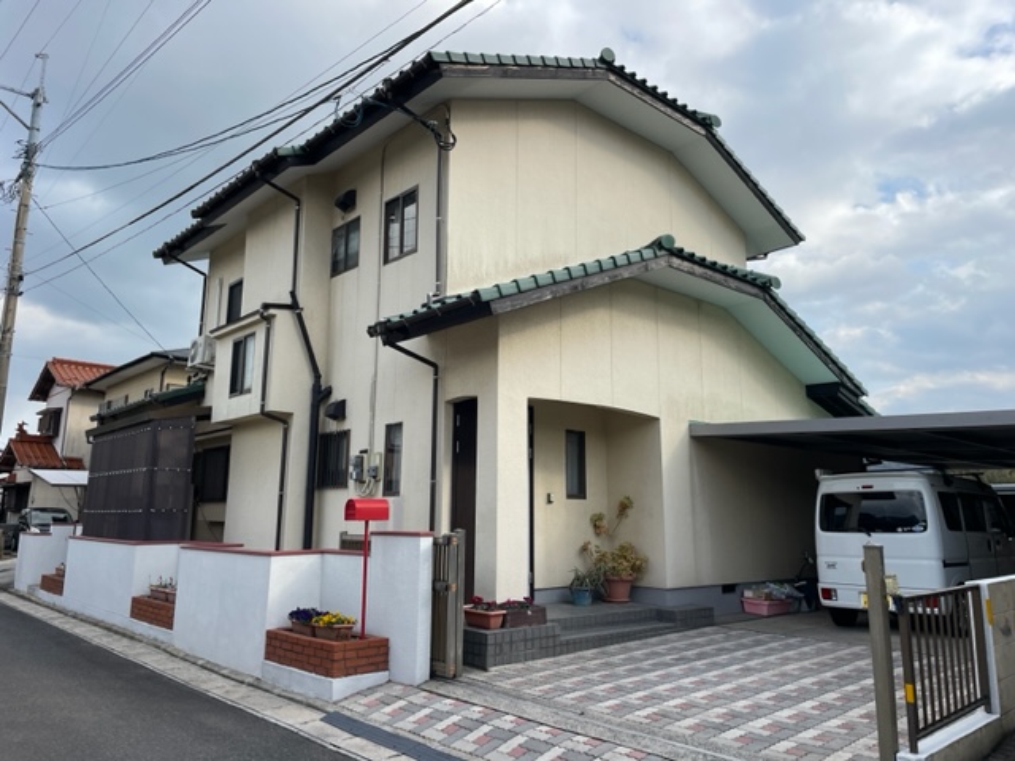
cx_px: 508
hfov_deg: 67.3
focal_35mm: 26
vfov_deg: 53.1
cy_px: 380
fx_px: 762
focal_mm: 4.2
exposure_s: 1/2092
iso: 32
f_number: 1.6
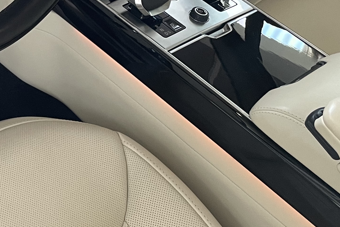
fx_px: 718
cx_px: -40
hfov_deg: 24.7
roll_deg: -14.0
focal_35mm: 76
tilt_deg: -37.4
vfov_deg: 17.4
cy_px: -18
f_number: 1.6
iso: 125
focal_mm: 4.2
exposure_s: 1/60
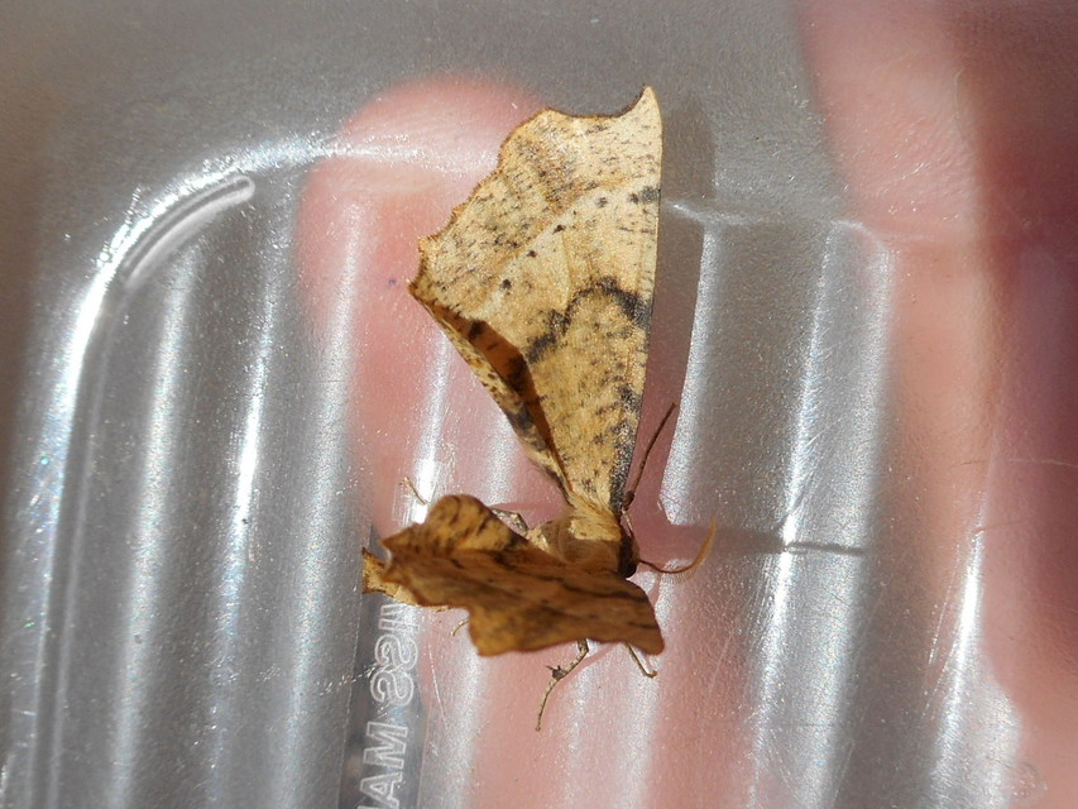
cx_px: 539
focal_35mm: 34
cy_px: 404
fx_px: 1059
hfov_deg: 54.0
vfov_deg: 41.8
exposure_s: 1/1250
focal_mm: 6
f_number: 4.2
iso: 80
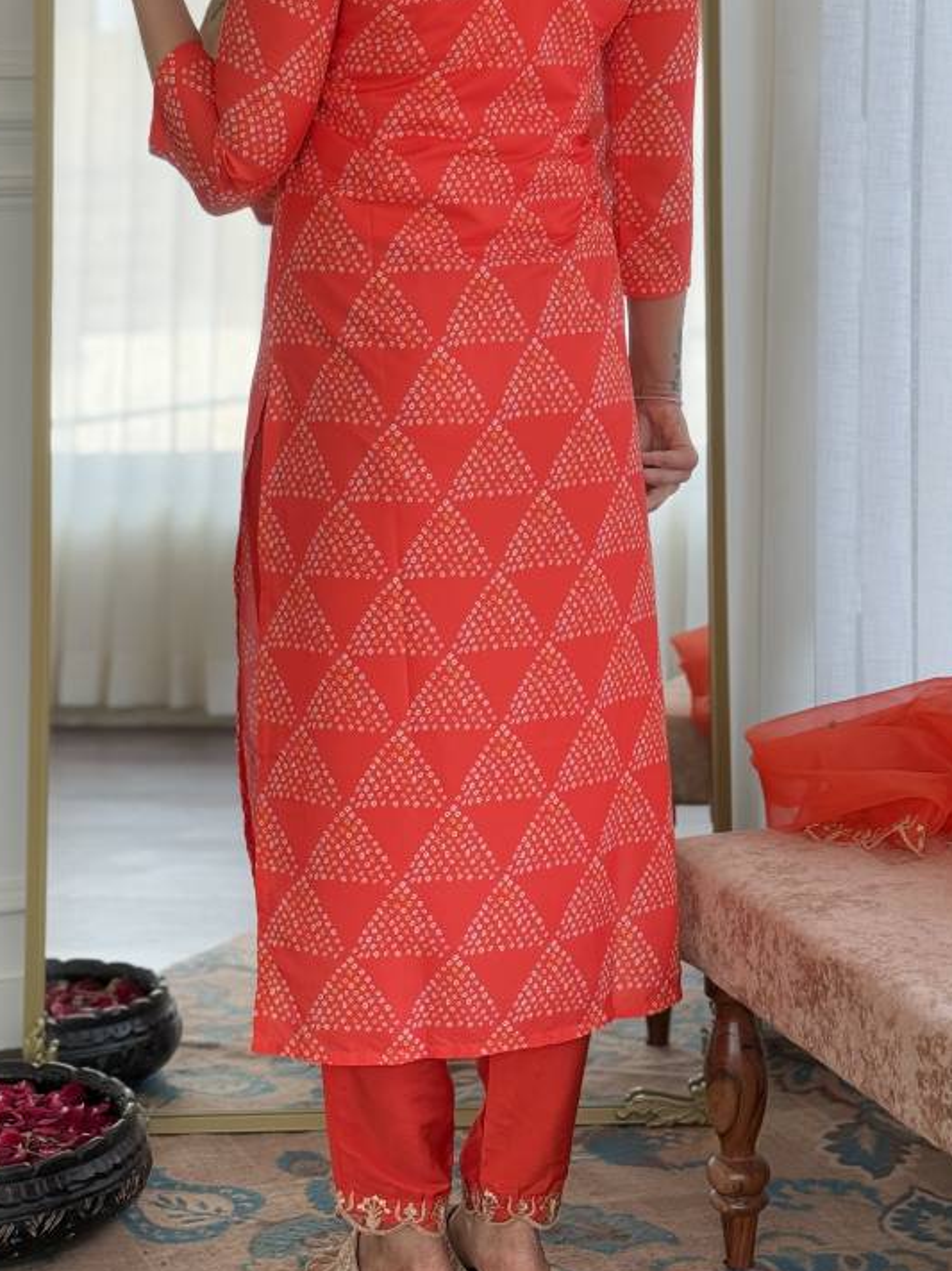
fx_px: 2971
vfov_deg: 24.0
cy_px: 408
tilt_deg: -5.5
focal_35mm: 81
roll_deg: -0.4
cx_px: 493
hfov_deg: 18.2
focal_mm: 6.76
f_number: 1.78
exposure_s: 1/125
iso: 200
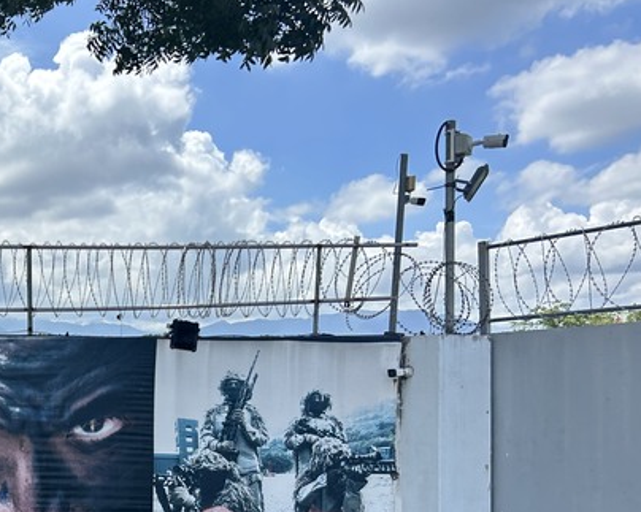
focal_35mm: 49
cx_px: 79
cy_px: 422
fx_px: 929
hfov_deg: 36.0
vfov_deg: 30.0
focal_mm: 5.7
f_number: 1.5
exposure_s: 1/3571
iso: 50
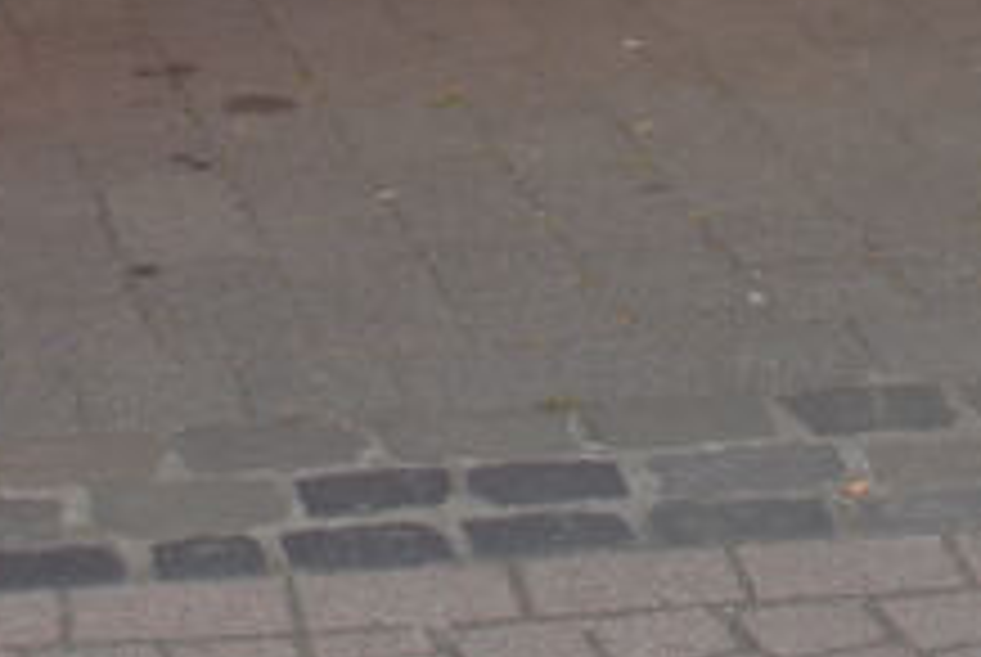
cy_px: -621
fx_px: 4284
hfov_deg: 13.1
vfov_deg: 8.4
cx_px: 450
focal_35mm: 157
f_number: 4.5
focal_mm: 24
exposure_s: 1/200
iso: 100
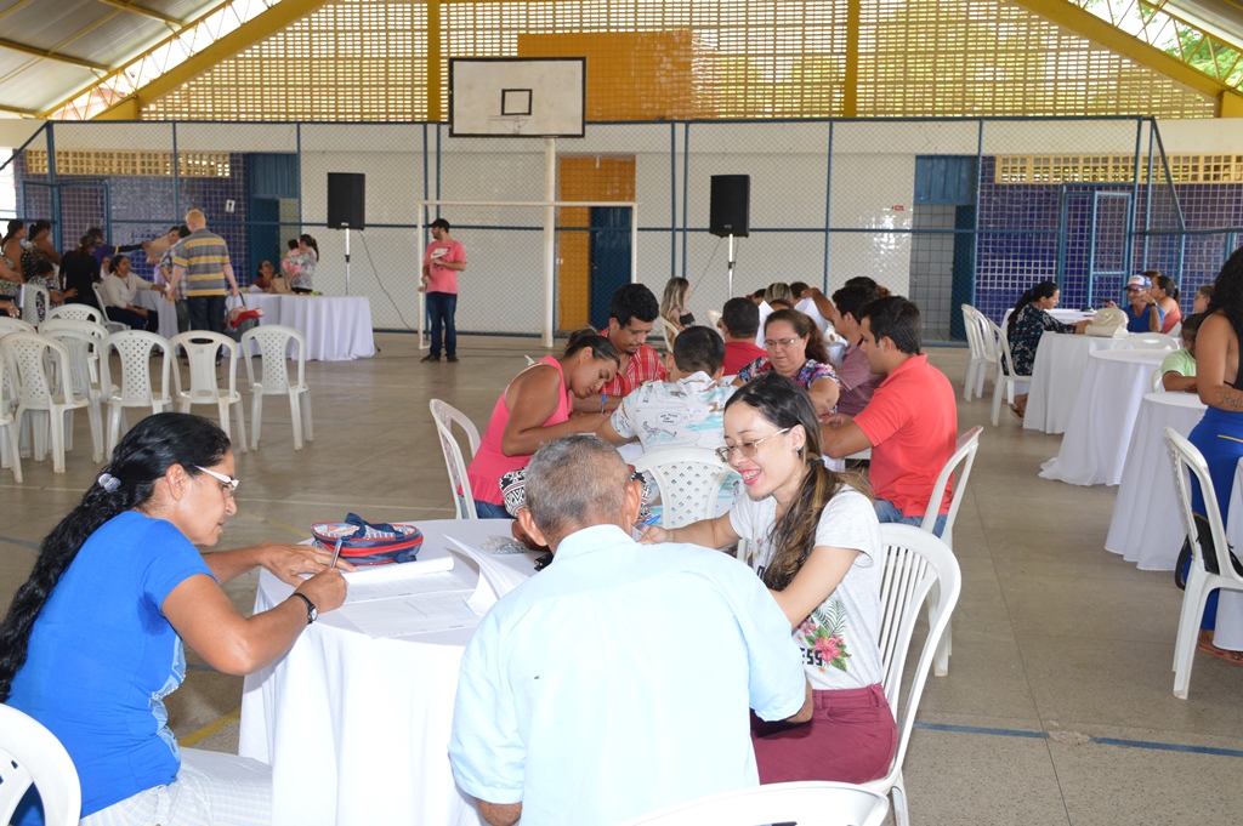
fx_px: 1345
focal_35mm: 39
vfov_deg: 34.2
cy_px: 413
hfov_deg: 49.6
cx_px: 622
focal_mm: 26
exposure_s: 1/125
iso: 320
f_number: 5.6
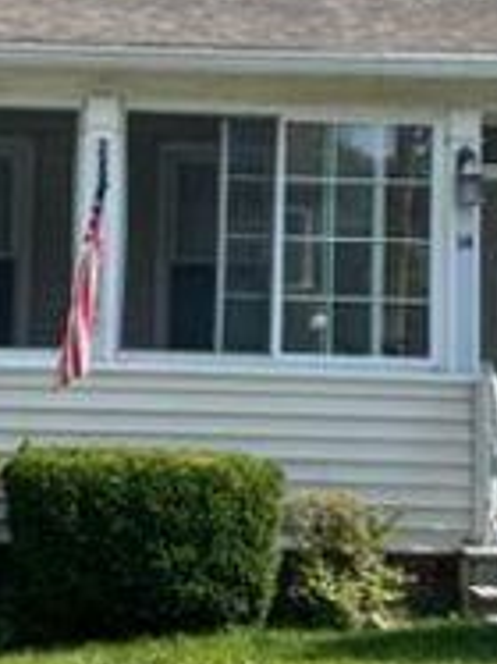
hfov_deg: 16.6
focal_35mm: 89
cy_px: 222
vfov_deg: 21.9
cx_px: 192
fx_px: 1706
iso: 32
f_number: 1.6
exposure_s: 1/2387
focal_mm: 5.1
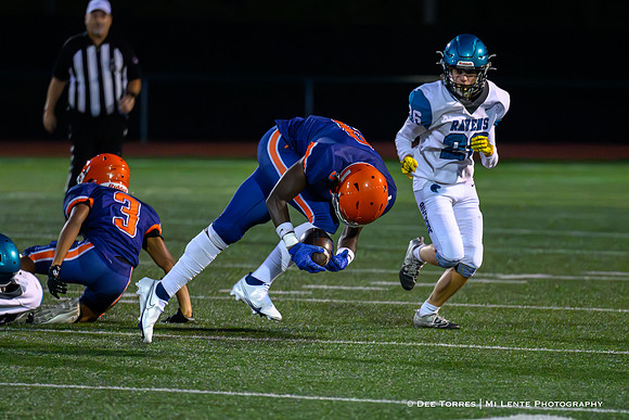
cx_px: 315
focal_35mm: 368
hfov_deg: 5.6
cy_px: 332
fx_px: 6438
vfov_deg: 3.7
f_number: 2.8
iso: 16000
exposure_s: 1/1000
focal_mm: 200
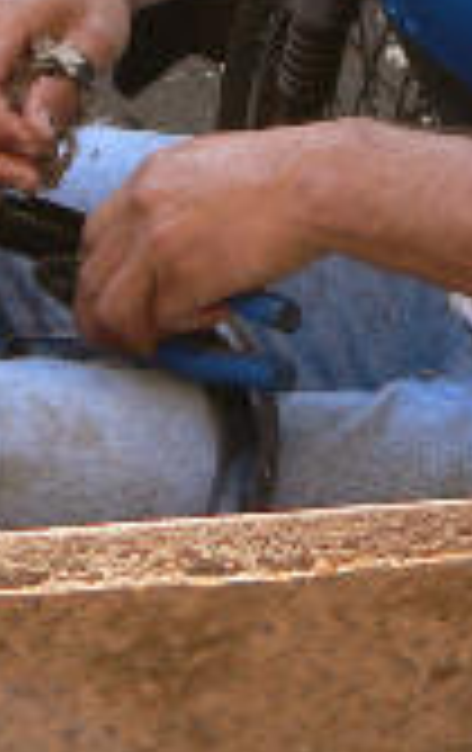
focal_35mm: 482
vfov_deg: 4.3
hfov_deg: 2.7
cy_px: -171
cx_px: -346
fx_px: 9878
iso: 80
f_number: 2.8
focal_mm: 19.9
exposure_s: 1/100
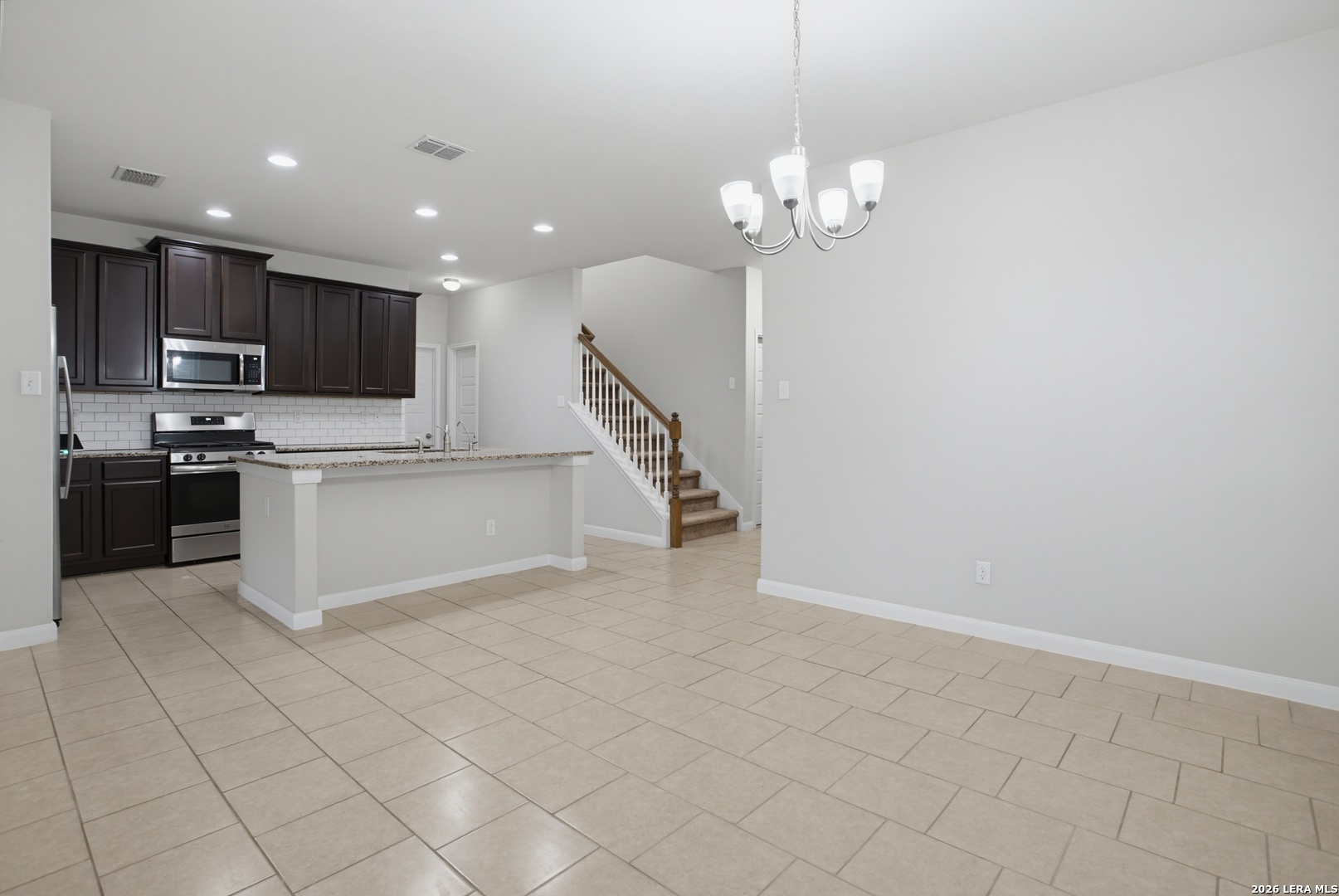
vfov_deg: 70.6
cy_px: 448
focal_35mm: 17
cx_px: 670
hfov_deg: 93.2
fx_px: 633
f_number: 7.1
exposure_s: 1/5
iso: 320
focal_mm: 17
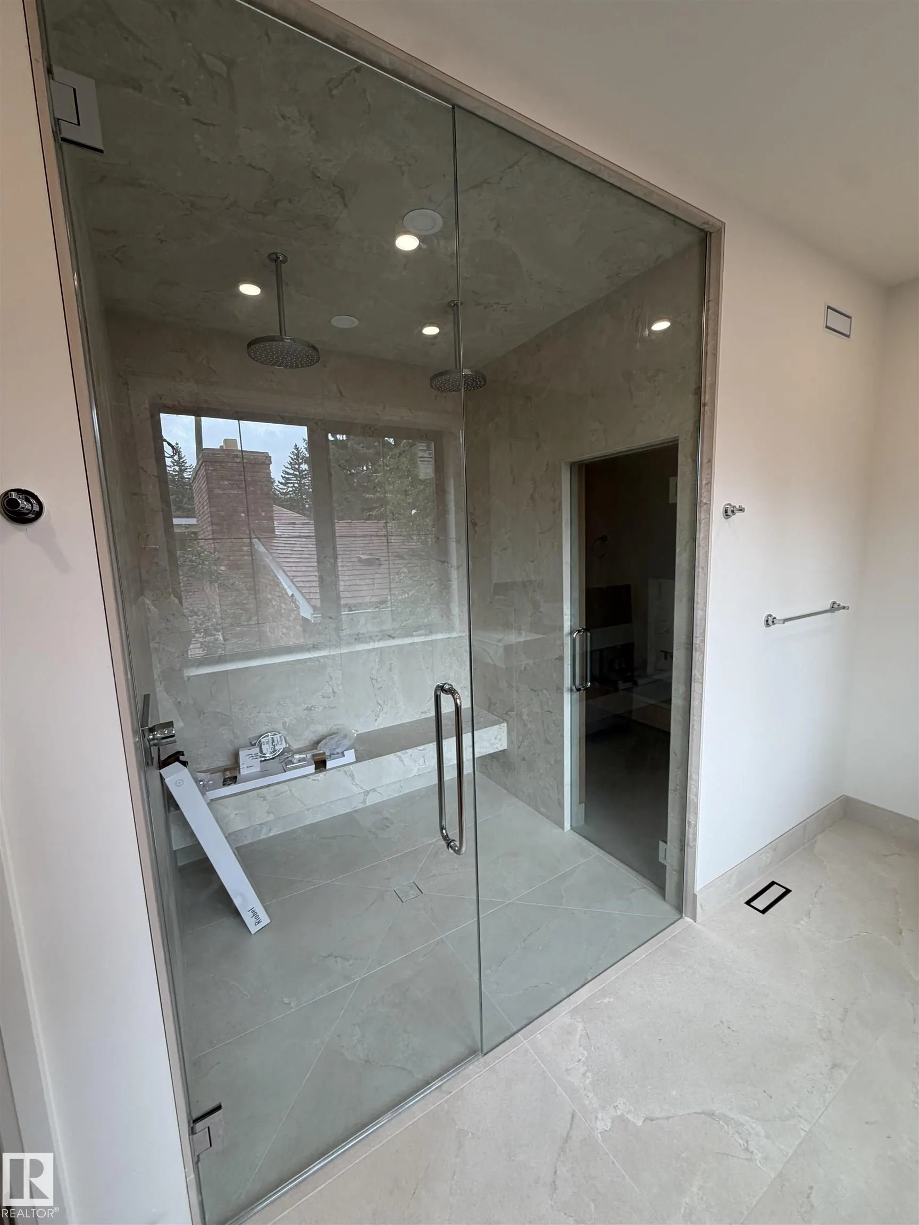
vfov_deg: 102.1
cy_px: 612
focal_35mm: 14
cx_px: 460
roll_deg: +1.7
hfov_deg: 85.7
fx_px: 496
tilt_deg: -5.7
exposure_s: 1/120
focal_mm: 2.22
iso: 125
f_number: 2.2
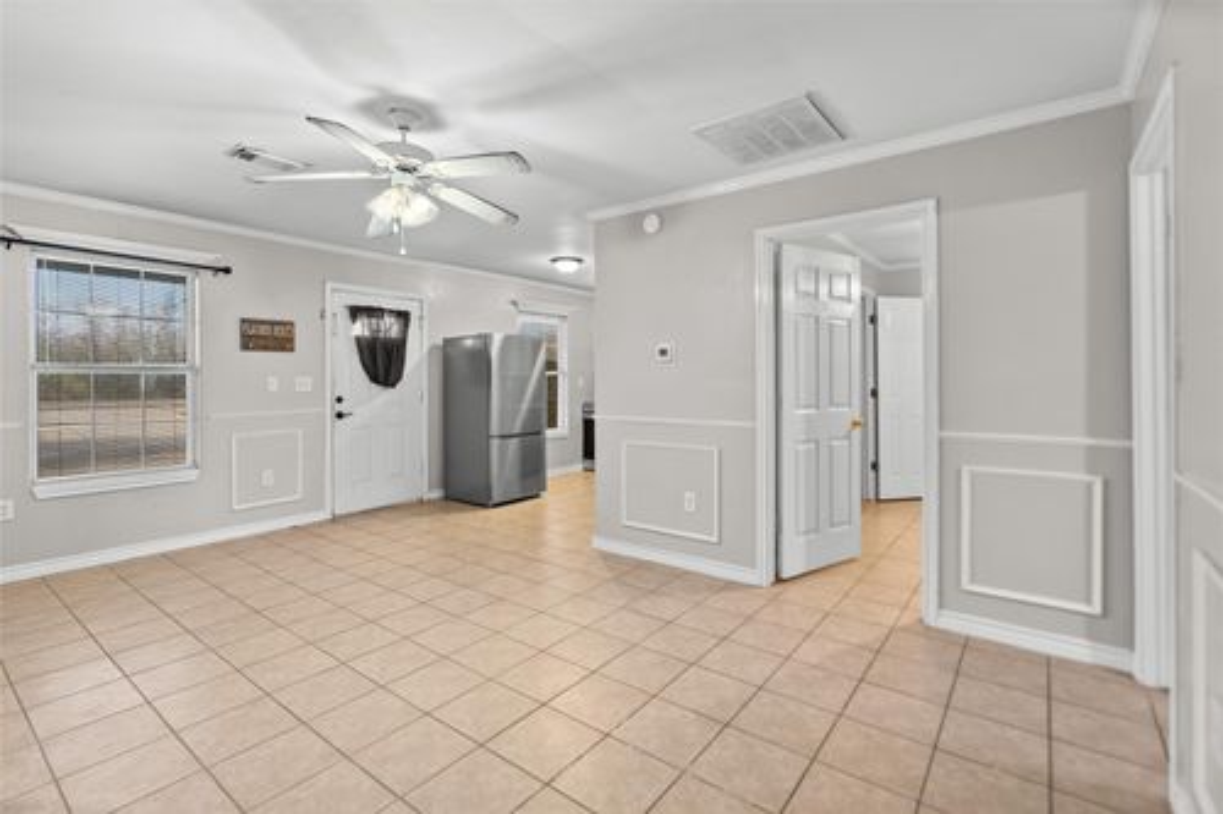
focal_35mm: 16
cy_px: 407
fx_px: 543
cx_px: 612
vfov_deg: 73.7
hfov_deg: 96.8
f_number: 5.6
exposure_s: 1/5
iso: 800
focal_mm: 16
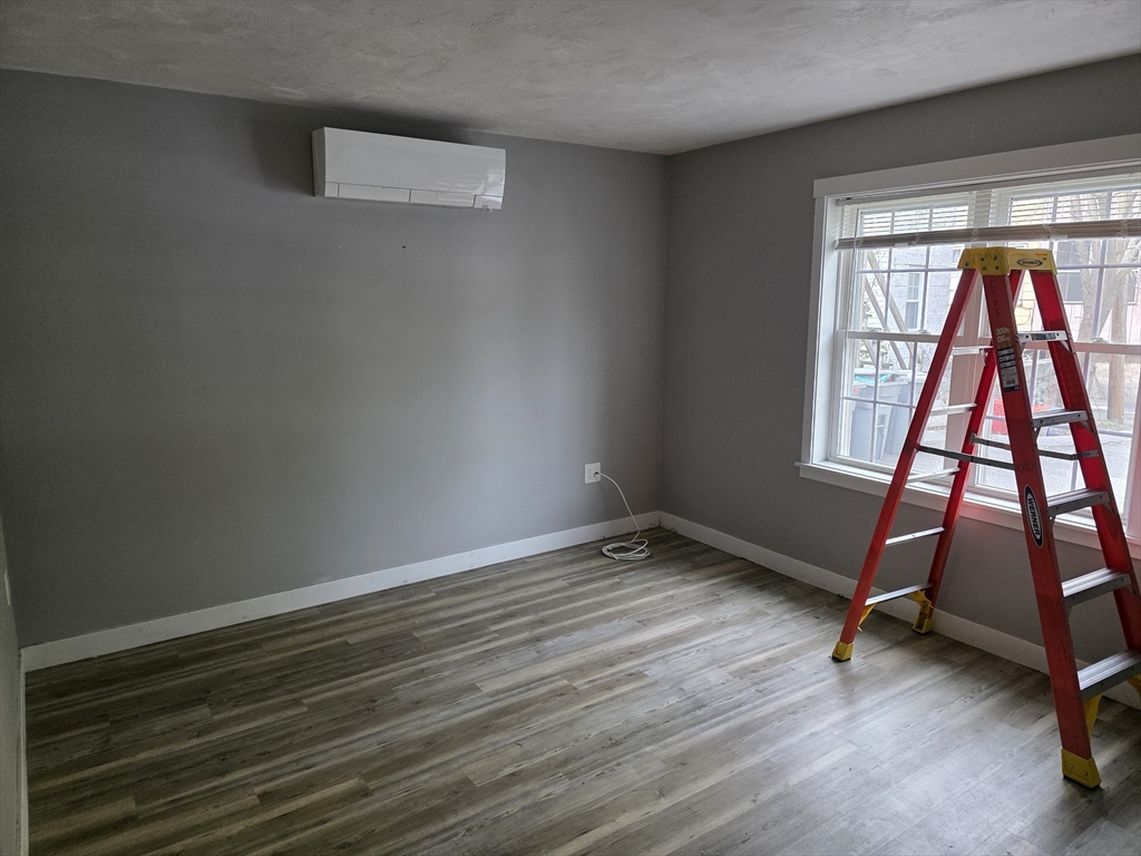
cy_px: 428
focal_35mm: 23
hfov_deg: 73.9
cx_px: 570
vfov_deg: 58.9
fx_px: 758
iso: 200
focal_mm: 6.3
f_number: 1.7
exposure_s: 1/120
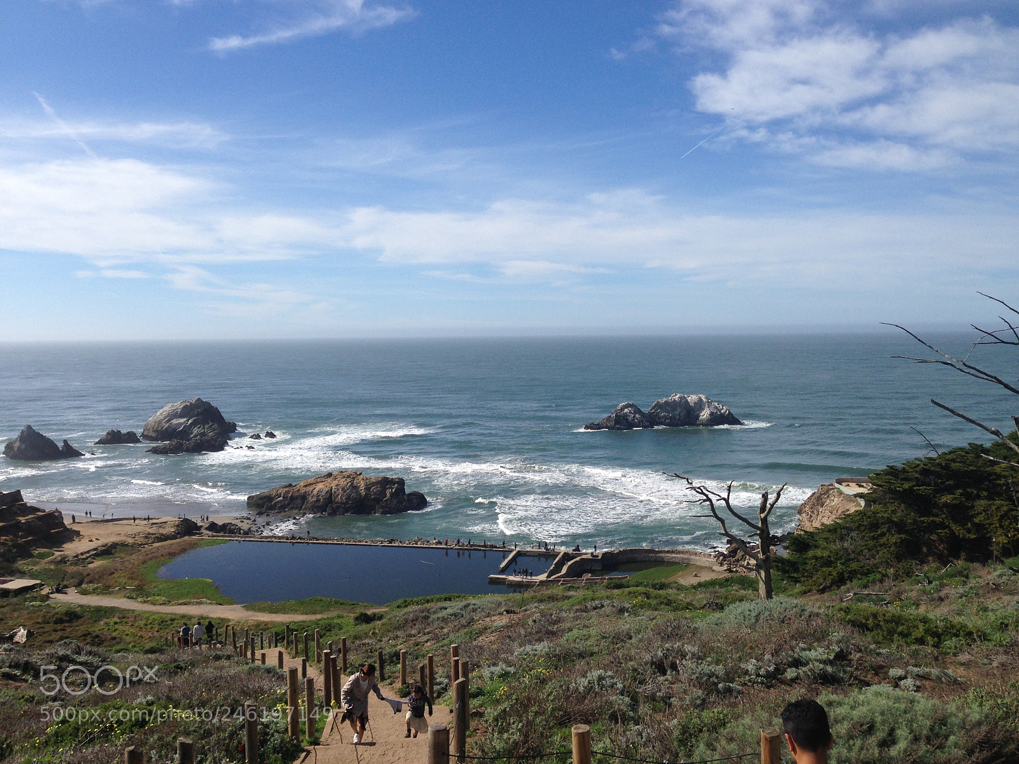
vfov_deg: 42.9
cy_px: 382
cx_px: 510
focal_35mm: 33
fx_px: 971
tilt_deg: -2.4
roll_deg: +0.6
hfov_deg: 55.4
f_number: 2.4
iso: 50
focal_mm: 4.12
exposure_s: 1/2584
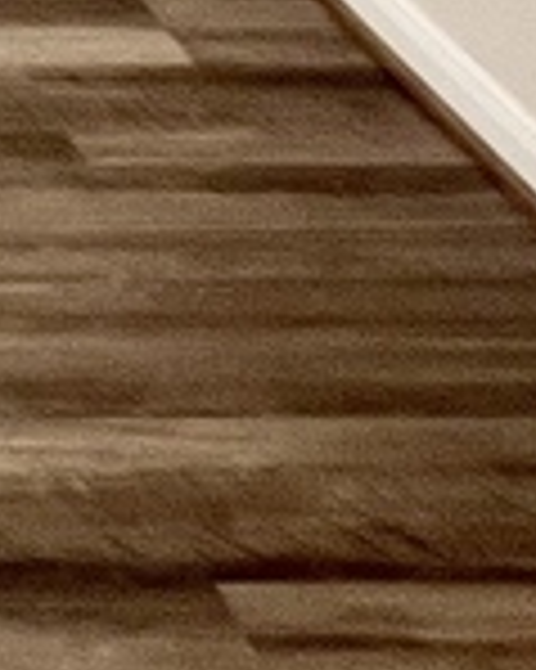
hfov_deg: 12.4
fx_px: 1826
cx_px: -824
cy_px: -742
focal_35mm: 92
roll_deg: -0.2
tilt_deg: -13.2
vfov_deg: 15.6
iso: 250
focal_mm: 1.57
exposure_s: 1/120
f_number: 1.8
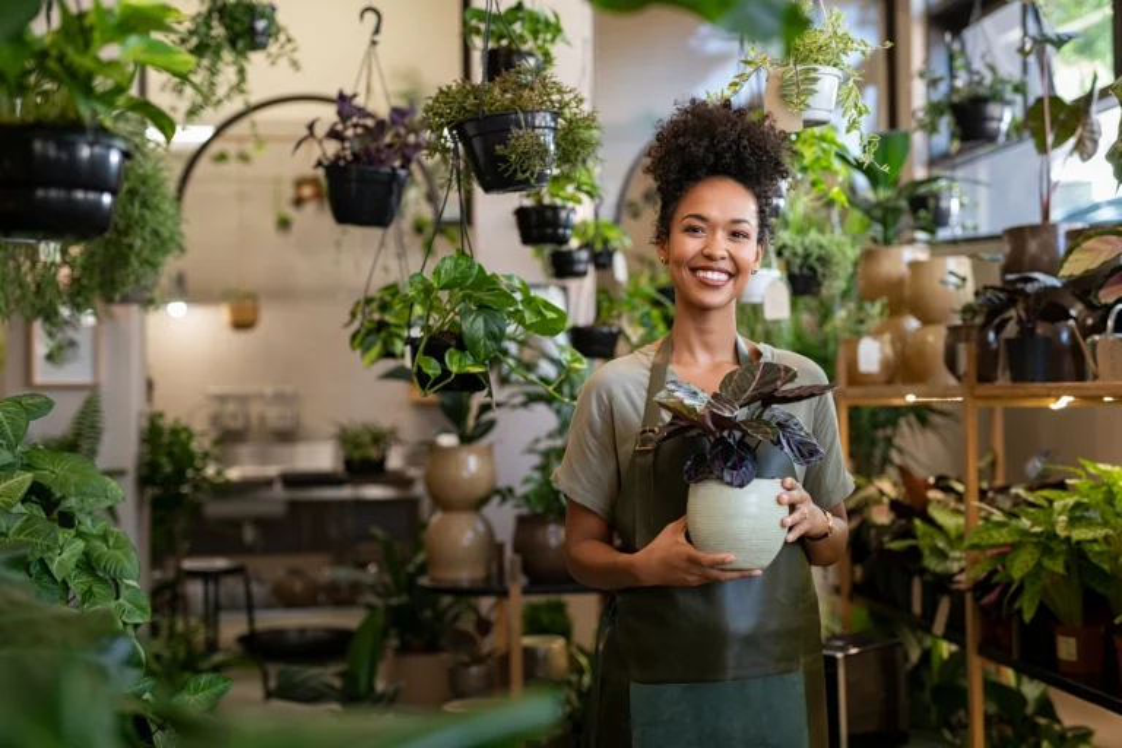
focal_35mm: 50
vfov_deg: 27.0
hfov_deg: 39.6
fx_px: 1558
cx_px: 561
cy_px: 374
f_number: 2.5
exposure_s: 1/160
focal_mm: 50
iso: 800
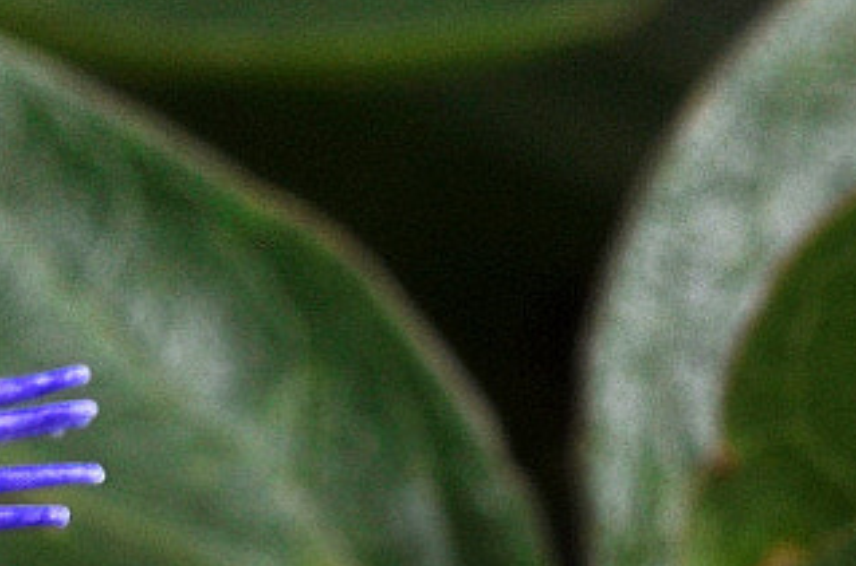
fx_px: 10721
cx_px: -1186
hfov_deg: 4.5
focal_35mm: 452
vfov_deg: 3.0
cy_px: 539
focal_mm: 60
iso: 100
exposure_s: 1/60
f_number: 20
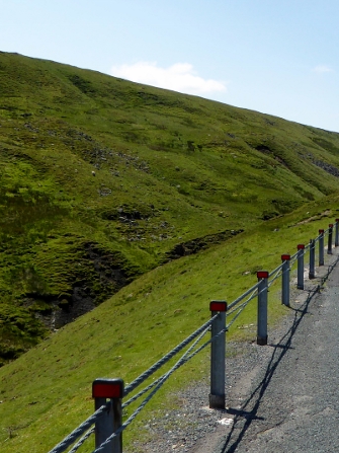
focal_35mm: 55
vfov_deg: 34.9
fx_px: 719
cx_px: 314
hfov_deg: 25.6
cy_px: 263
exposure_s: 1/800
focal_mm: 4.3
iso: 100
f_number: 4
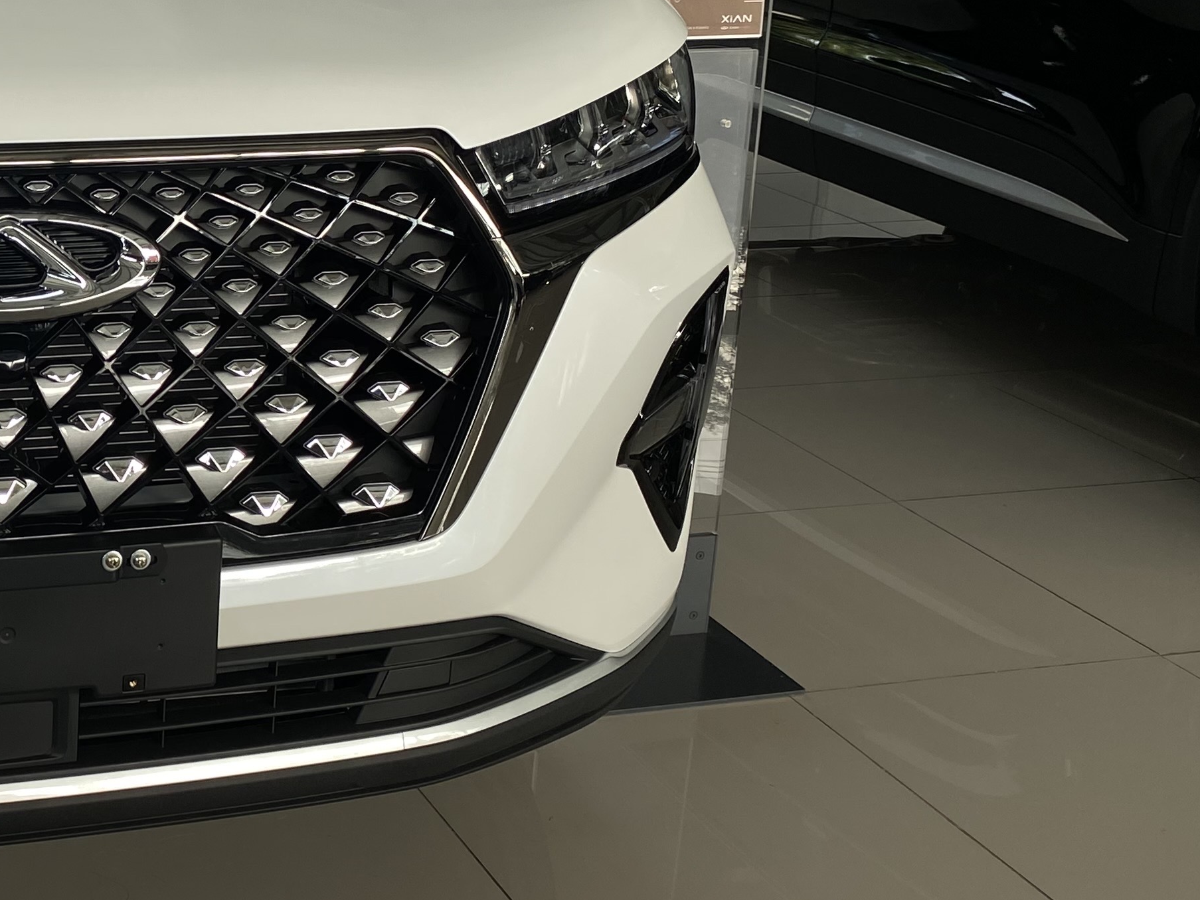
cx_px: 3
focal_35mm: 58
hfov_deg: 30.8
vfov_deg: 25.1
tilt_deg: -16.5
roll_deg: -0.5
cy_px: 309
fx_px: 2011
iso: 32
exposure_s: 1/173
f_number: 1.8
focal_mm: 4.25
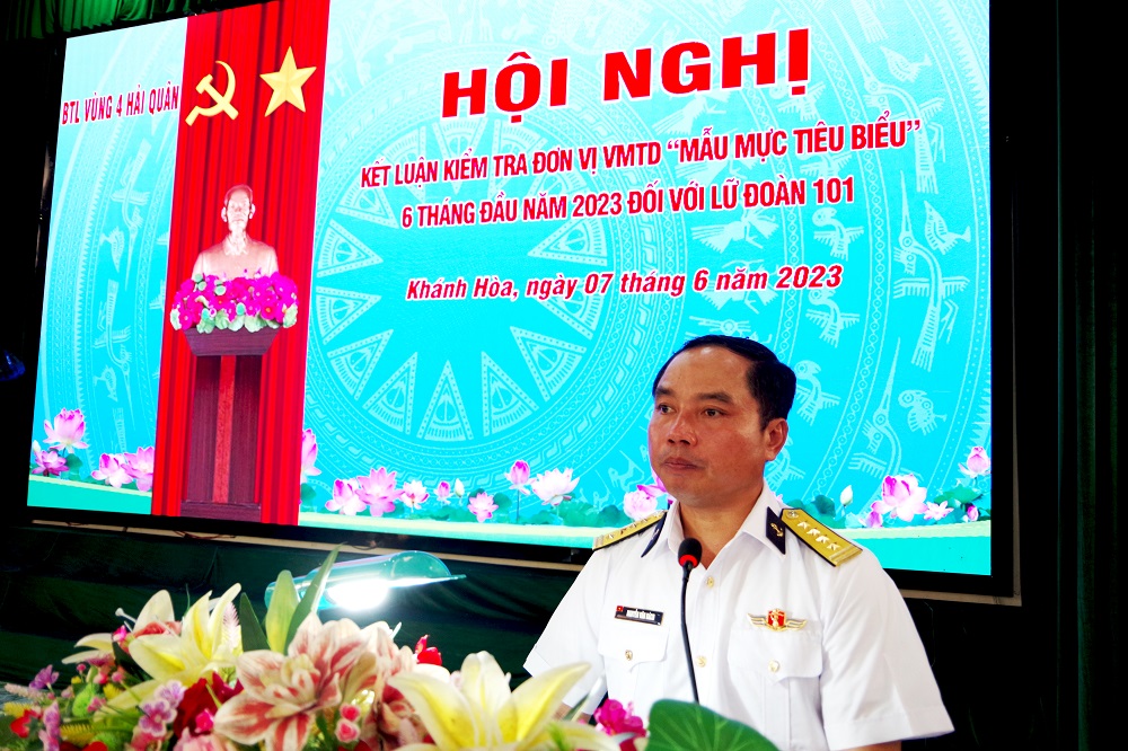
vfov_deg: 42.3
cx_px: 564
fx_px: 971
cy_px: 376
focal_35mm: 31
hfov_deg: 60.3
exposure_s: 1/60
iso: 800
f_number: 4
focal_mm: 21
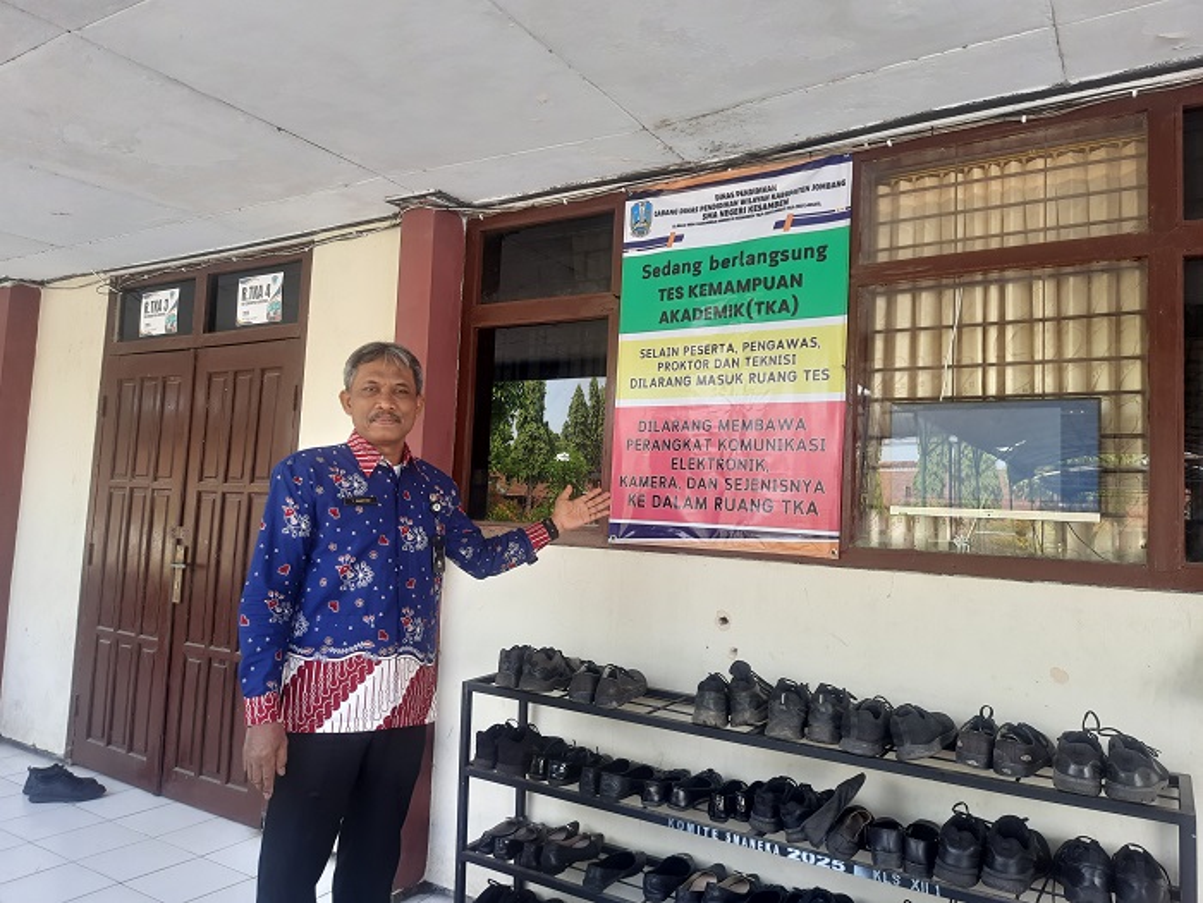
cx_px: 602
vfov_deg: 56.8
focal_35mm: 24
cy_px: 452
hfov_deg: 71.6
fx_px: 834
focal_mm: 5.23
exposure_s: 1/50
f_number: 1.8
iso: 25
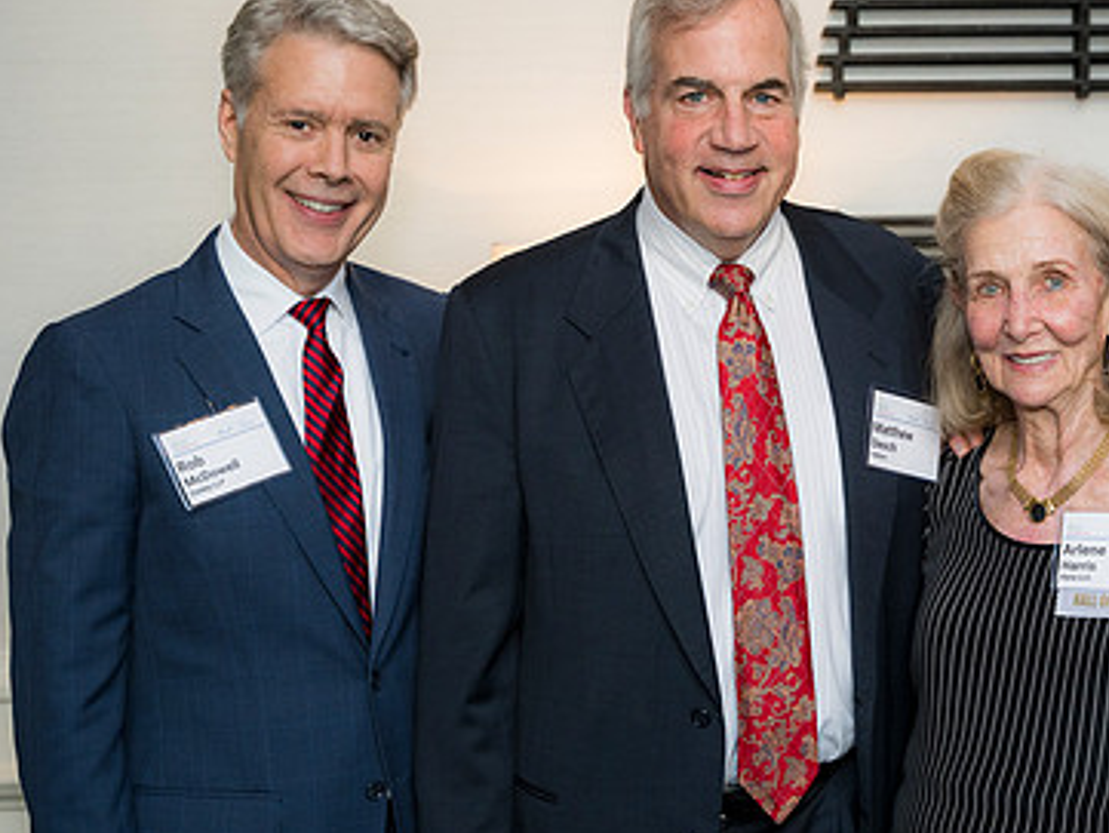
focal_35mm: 71
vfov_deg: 20.7
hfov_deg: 27.0
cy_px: 413
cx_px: 829
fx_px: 2275
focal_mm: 46
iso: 800
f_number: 4
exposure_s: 1/125
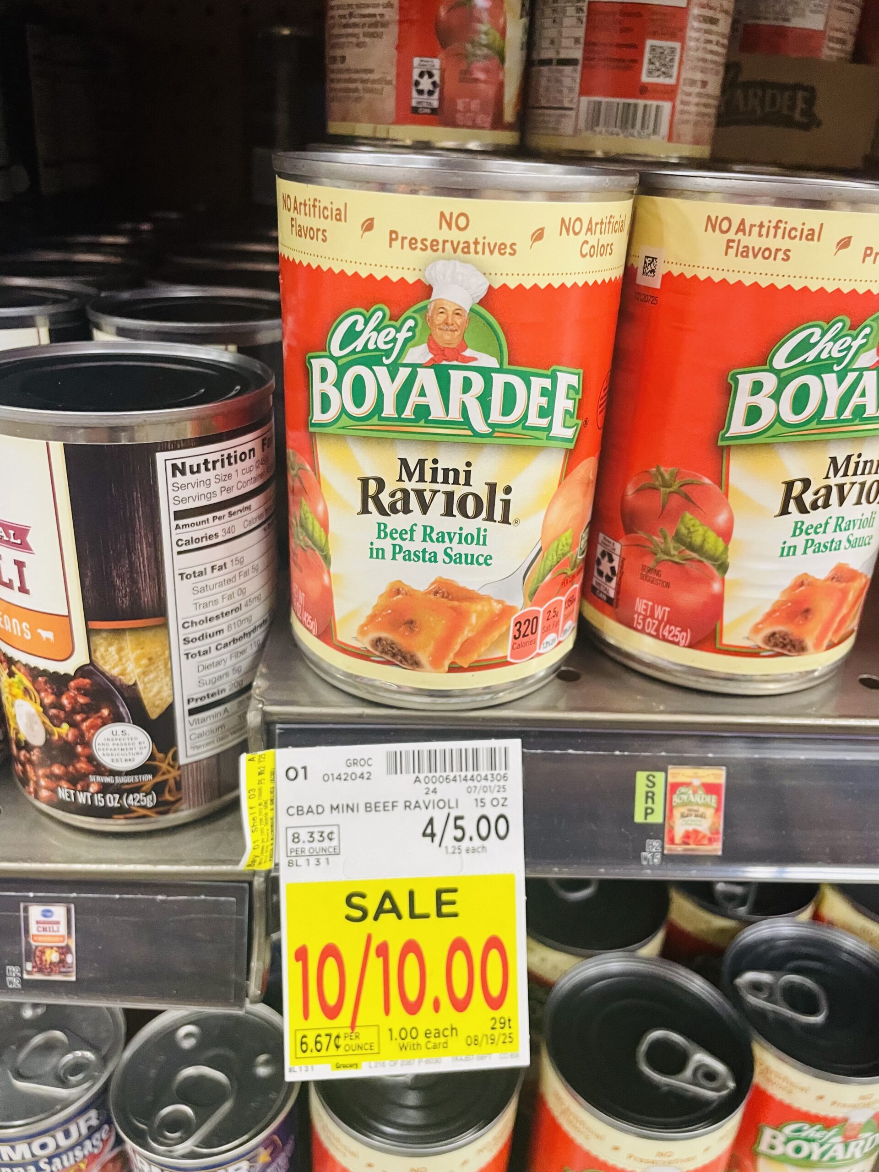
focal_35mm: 26
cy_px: 586
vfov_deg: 67.3
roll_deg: -3.5
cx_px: 440
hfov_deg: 53.1
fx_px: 880
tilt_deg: -27.5
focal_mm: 4.2
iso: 250
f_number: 1.6
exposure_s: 1/60
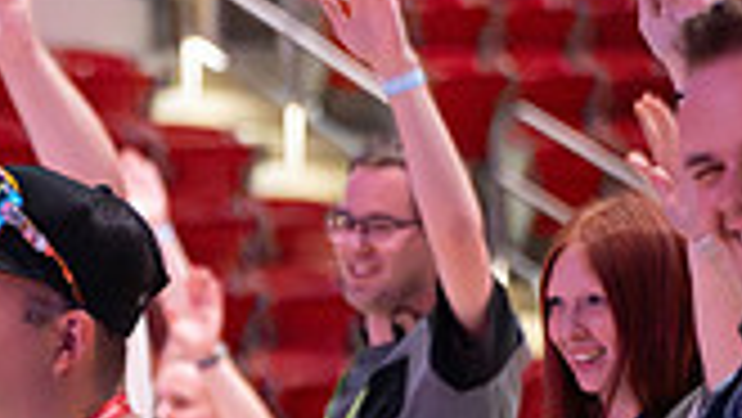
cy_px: 618
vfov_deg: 3.7
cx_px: -355
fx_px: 6516
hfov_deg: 6.4
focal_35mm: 331
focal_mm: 90
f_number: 2.8
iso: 5000
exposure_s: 1/250
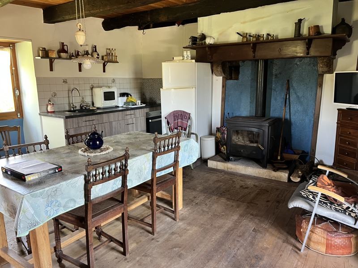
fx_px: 269
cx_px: 179
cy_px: 134
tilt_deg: -14.0
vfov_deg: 53.1
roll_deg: +0.4
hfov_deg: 67.3
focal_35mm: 26
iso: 320
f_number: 1.6
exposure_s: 1/60
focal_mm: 5.1
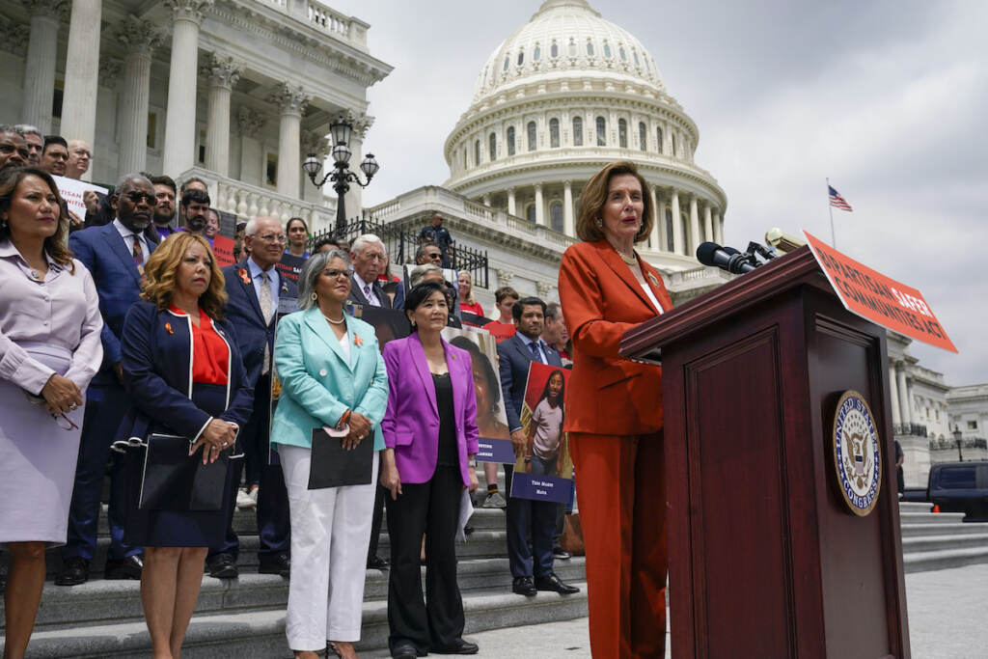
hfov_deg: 58.7
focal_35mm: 32
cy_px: 330
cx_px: 494
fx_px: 878
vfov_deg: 41.1
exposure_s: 1/2000
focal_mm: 32
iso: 500
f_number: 8
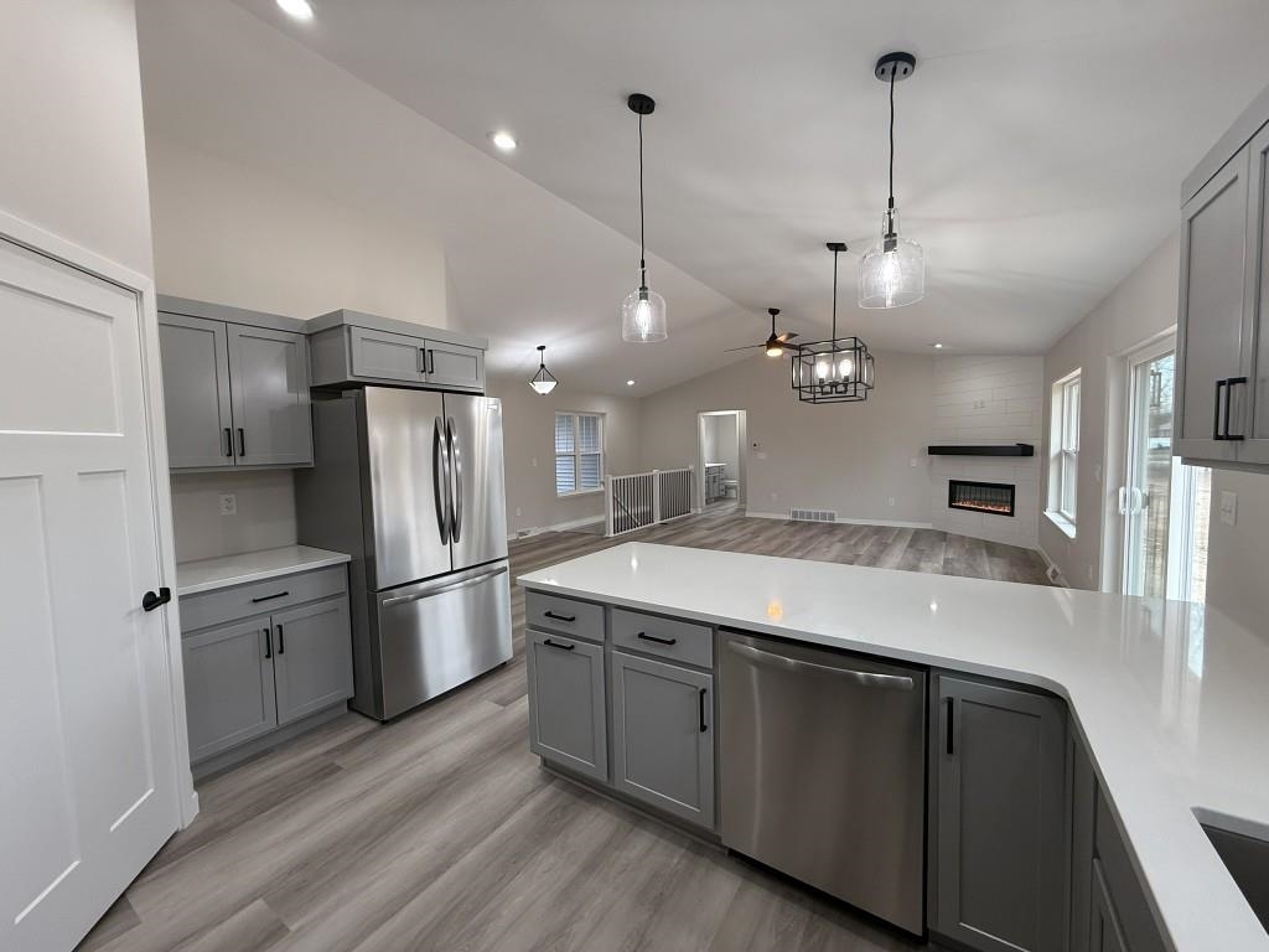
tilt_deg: -4.4
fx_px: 513
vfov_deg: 85.7
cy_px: 476
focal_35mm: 14
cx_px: 634
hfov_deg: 102.1
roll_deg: +1.3
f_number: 2.2
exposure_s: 1/120
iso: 160
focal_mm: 2.22
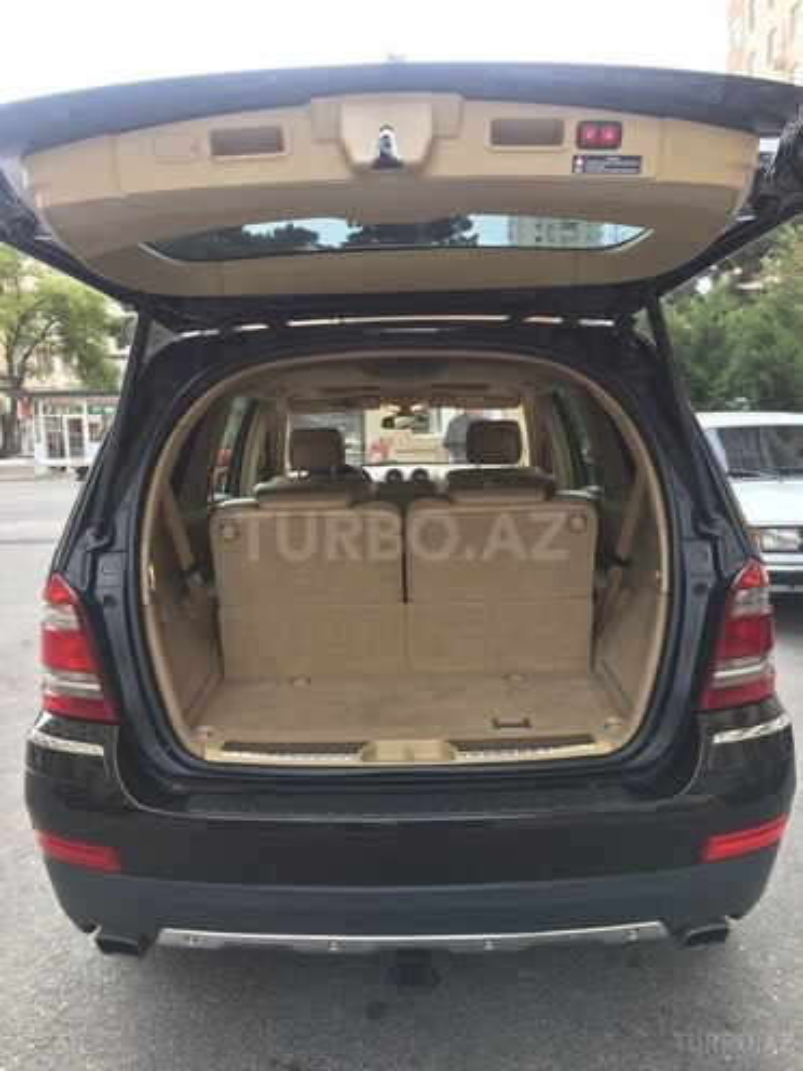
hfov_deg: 48.2
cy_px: 536
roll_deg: +1.9
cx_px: 402
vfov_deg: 61.7
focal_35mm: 29
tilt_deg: -7.2
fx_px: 897
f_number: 2.2
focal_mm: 4.15
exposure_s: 1/102
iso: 32
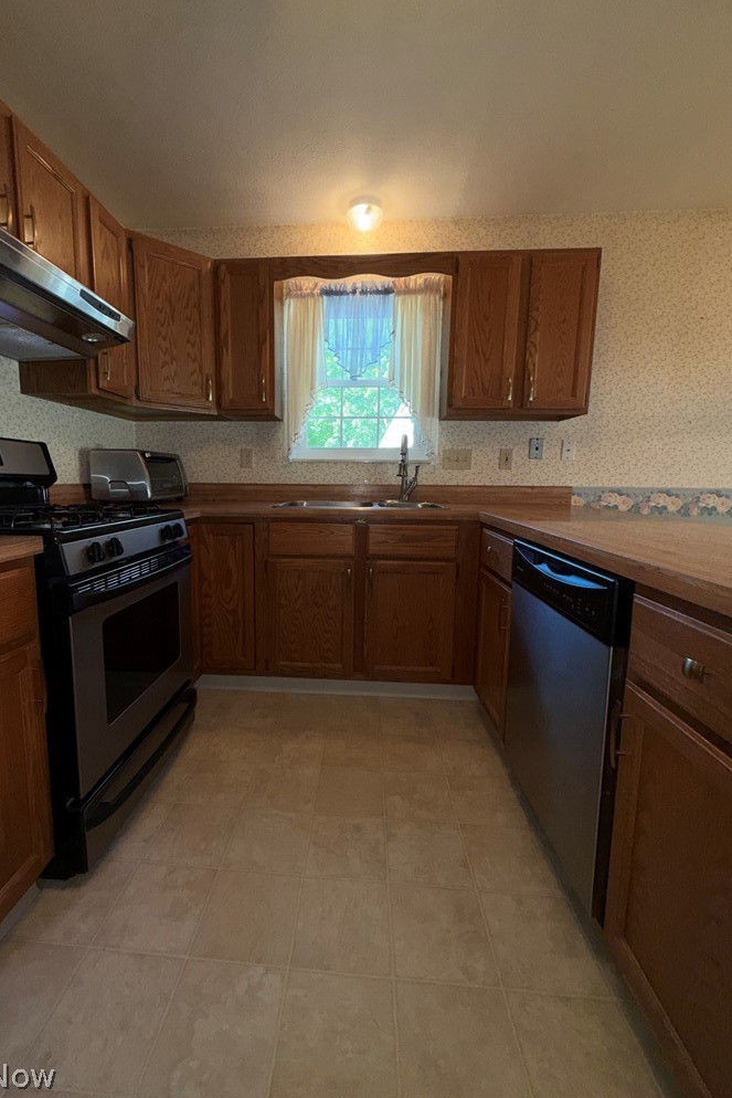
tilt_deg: -7.0
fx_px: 457
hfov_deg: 77.1
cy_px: 536
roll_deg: -0.3
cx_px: 327
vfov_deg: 100.4
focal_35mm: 15
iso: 40
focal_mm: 2.22
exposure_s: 1/60
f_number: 2.2
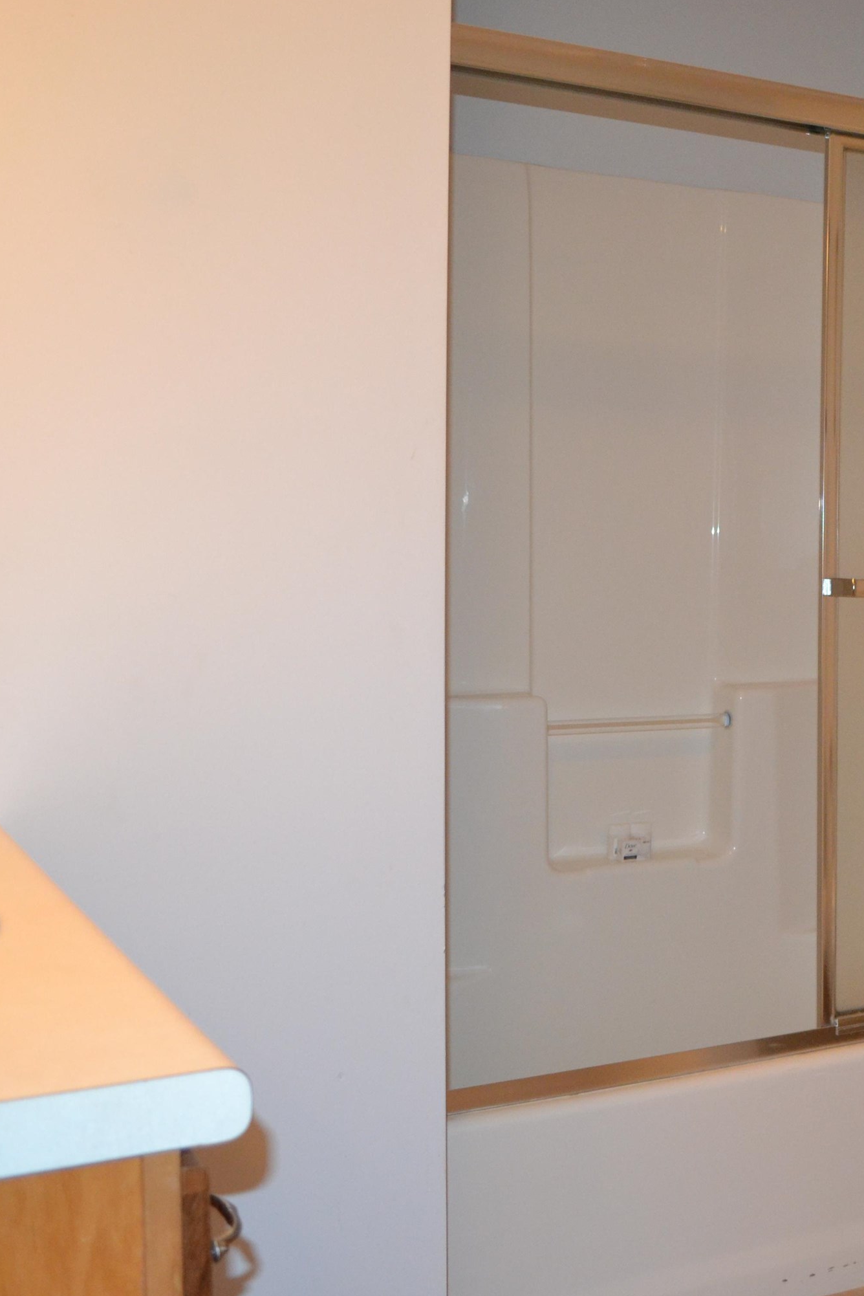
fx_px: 1655
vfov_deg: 42.7
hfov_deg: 28.1
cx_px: 779
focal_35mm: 46
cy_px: 635
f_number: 3.8
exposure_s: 1/60
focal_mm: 20
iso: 1400
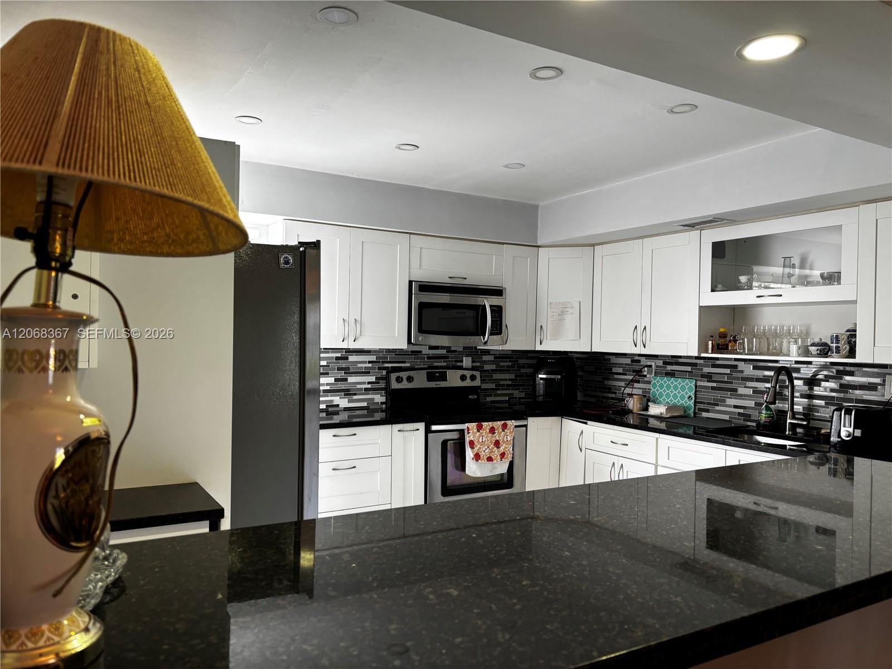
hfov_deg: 67.3
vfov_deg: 53.1
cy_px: 334
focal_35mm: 26
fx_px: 670
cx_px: 446
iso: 80
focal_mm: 5.96
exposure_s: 1/60
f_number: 1.6
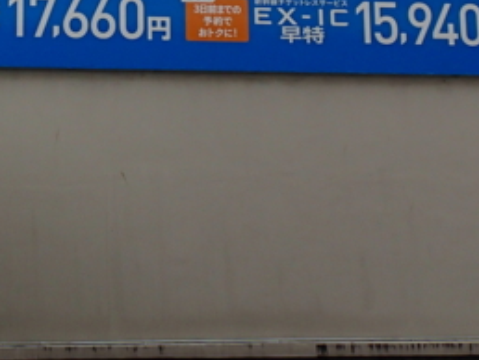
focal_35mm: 93
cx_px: 48
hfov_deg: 20.6
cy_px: -50
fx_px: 1288
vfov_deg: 15.4
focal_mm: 5.5
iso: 100
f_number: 3.2
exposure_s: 1/160
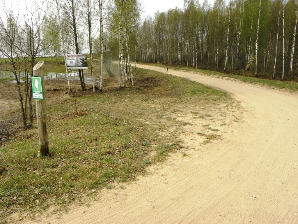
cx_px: 149
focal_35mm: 29
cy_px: 112
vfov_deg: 48.2
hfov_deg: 61.7
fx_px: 250
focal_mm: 5.2
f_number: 5
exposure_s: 1/188
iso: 64
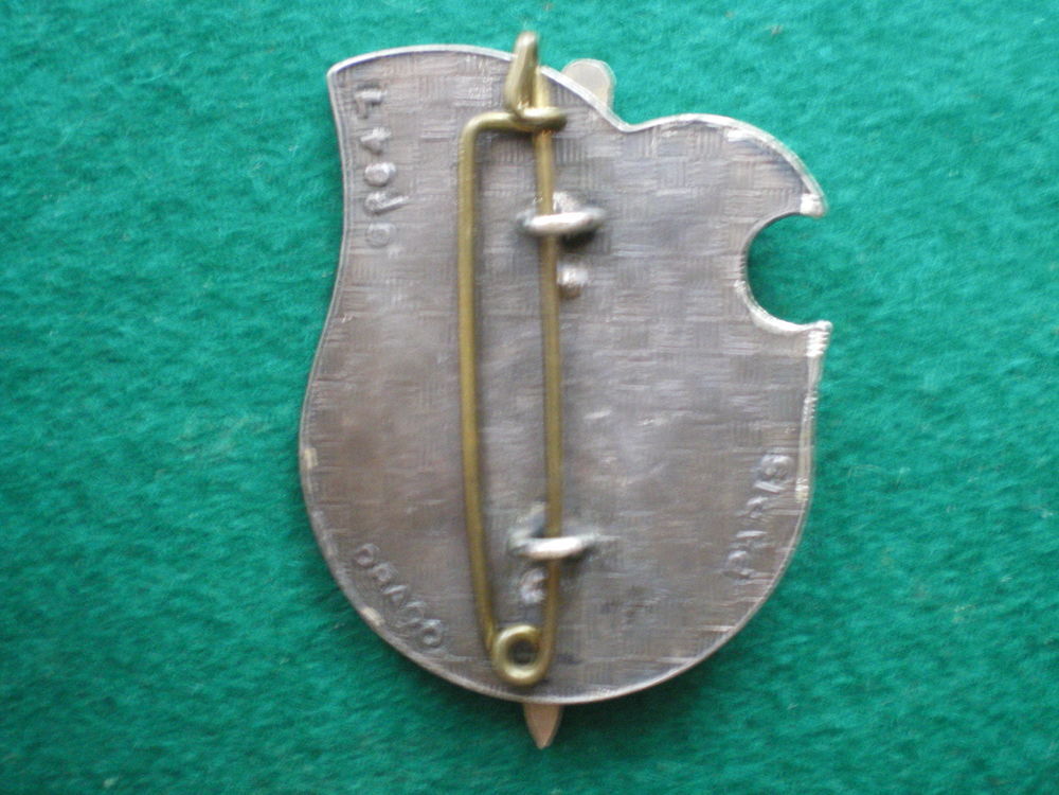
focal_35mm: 38
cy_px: 398
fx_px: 1163
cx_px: 530
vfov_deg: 37.7
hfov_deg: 49.0
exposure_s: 1/6
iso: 400
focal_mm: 6.3
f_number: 3.1
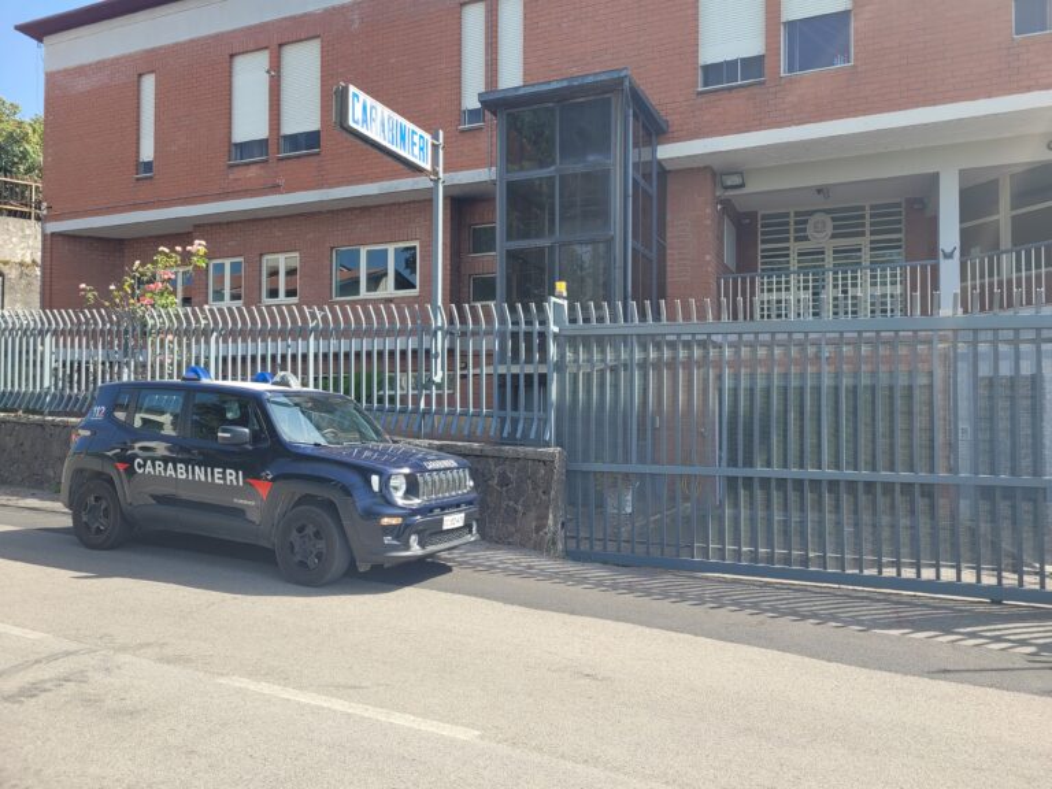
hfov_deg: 67.3
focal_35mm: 26
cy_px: 394
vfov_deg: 53.1
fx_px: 790
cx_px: 526
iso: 40
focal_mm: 5.4
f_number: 1.8
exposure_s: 1/752
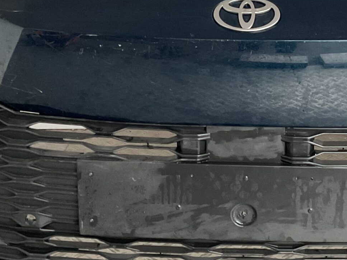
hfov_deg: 25.2
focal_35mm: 77
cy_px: 70
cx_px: 241
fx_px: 772
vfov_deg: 19.0
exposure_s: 1/50
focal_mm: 3
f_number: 1.8
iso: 250
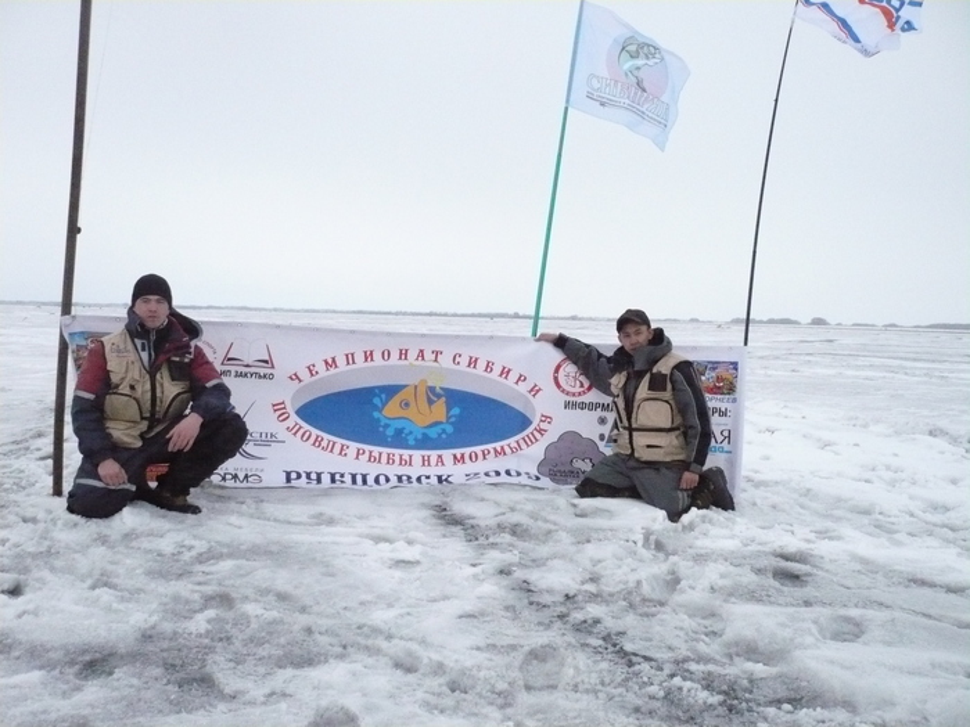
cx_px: 485
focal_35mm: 35
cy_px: 364
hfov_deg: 52.6
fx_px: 981
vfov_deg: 40.7
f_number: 8
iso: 800
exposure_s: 1/2000
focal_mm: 5.8
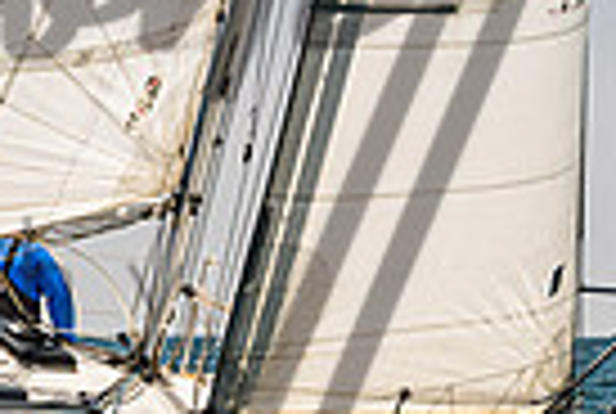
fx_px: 11129
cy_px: 183
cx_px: -13
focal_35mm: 649
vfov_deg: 2.1
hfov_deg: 3.2
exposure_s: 1/2000
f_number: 8
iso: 500
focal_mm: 120
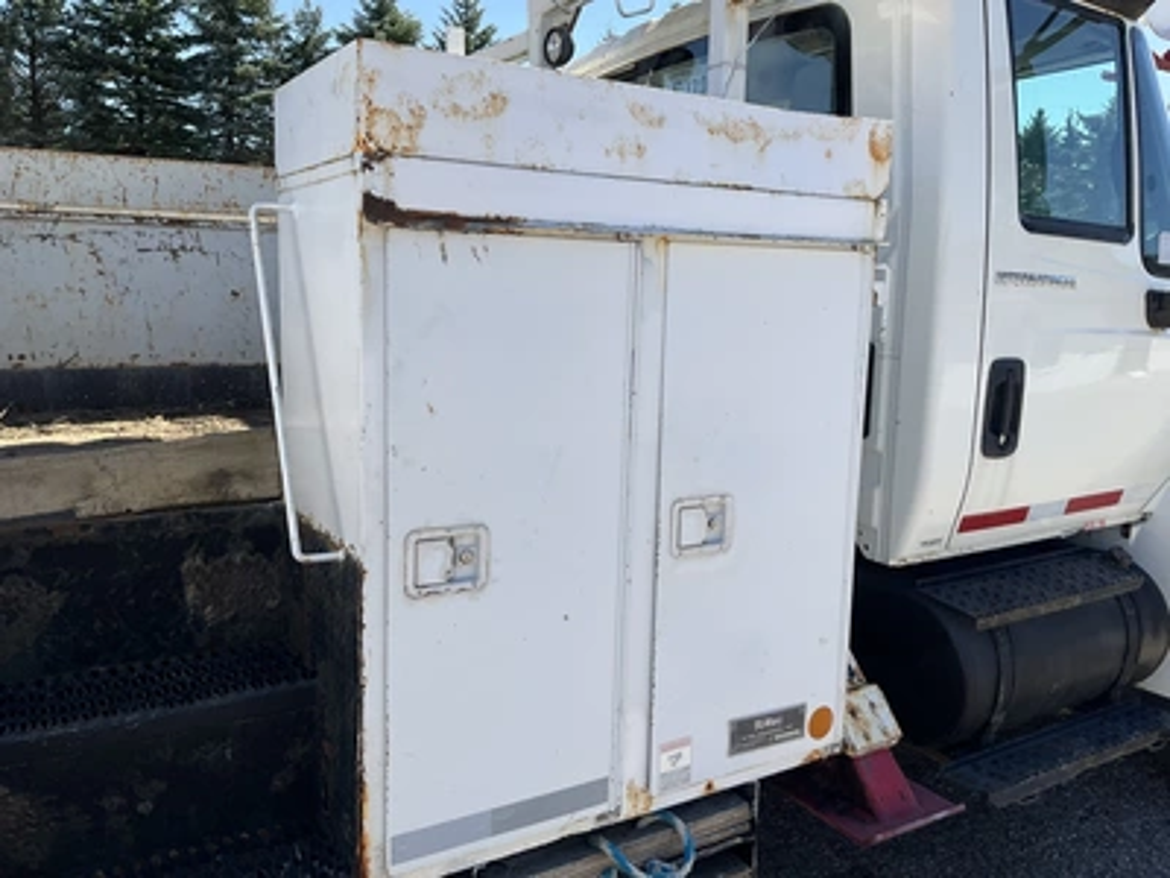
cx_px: 585
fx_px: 980
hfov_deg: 61.7
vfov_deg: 48.2
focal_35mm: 29
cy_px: 439
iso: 25
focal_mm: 3
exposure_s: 1/1076
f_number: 1.8
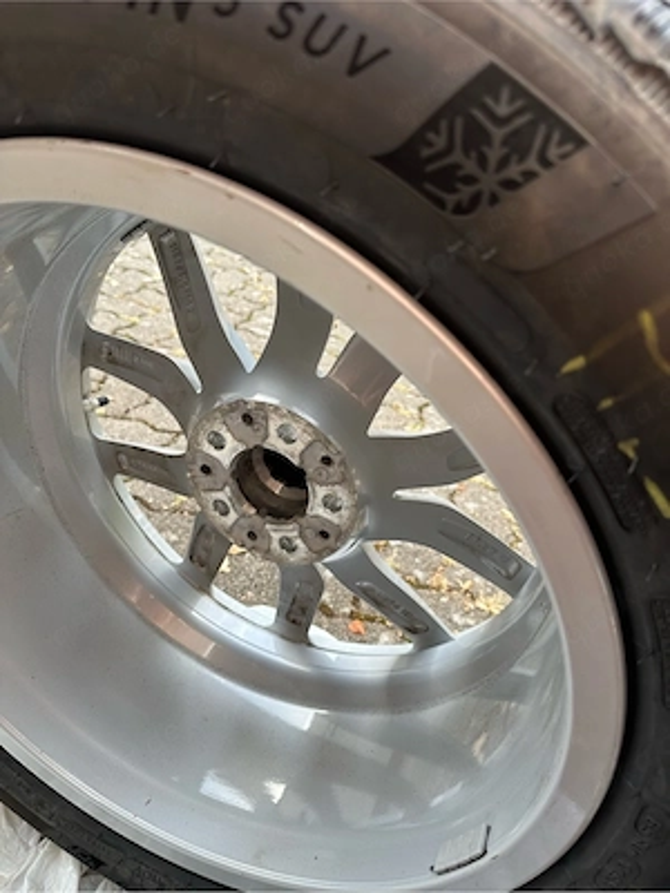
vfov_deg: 71.6
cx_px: 335
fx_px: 619
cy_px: 446
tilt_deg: -32.6
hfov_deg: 56.8
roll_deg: -10.9
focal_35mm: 24
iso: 80
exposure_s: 1/355
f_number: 1.78
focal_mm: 6.86
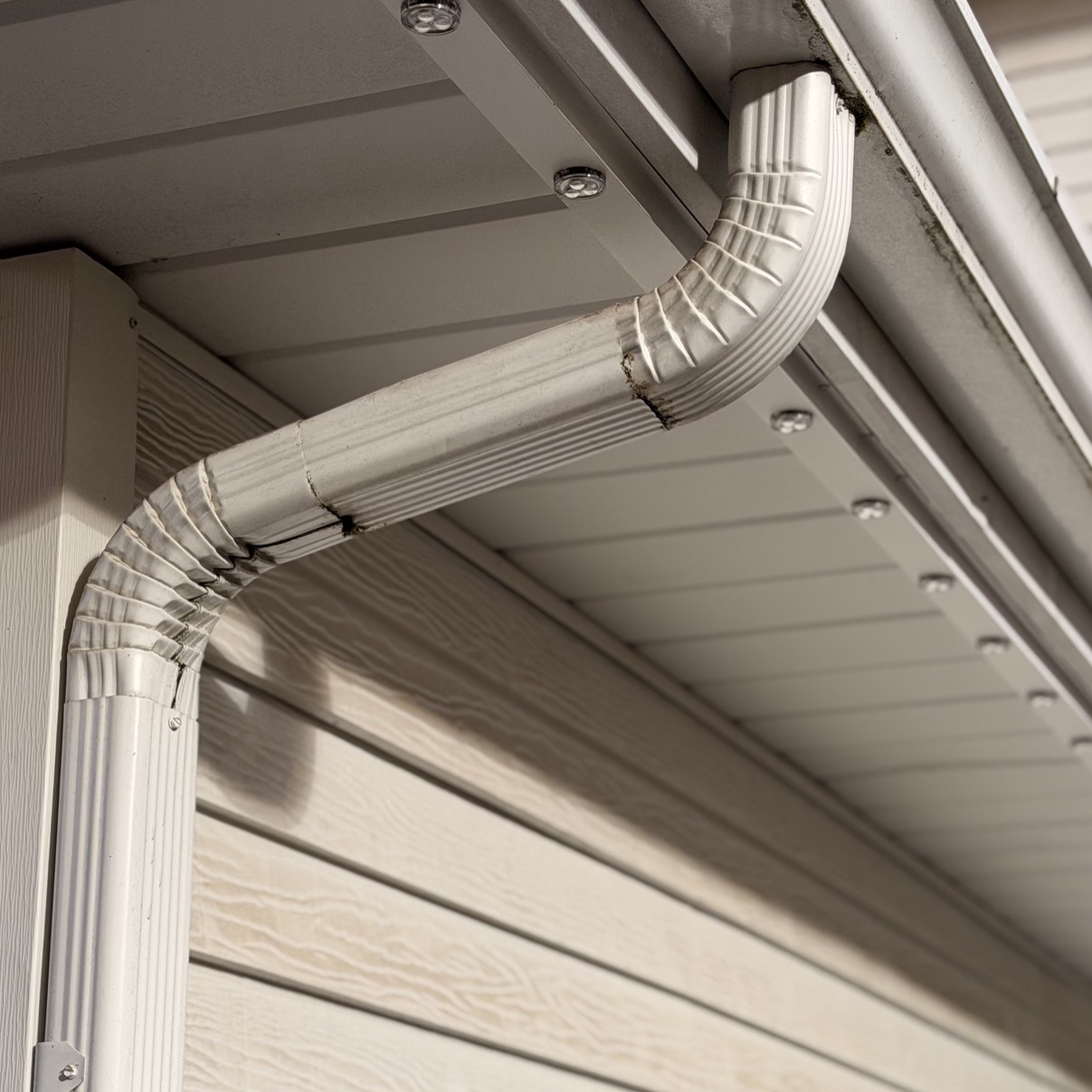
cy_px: 769
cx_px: 528
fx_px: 2677
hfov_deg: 23.1
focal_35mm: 75
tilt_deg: +12.0
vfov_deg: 22.9
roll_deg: +1.1
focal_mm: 6.76
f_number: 1.78
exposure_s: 1/1264
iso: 64
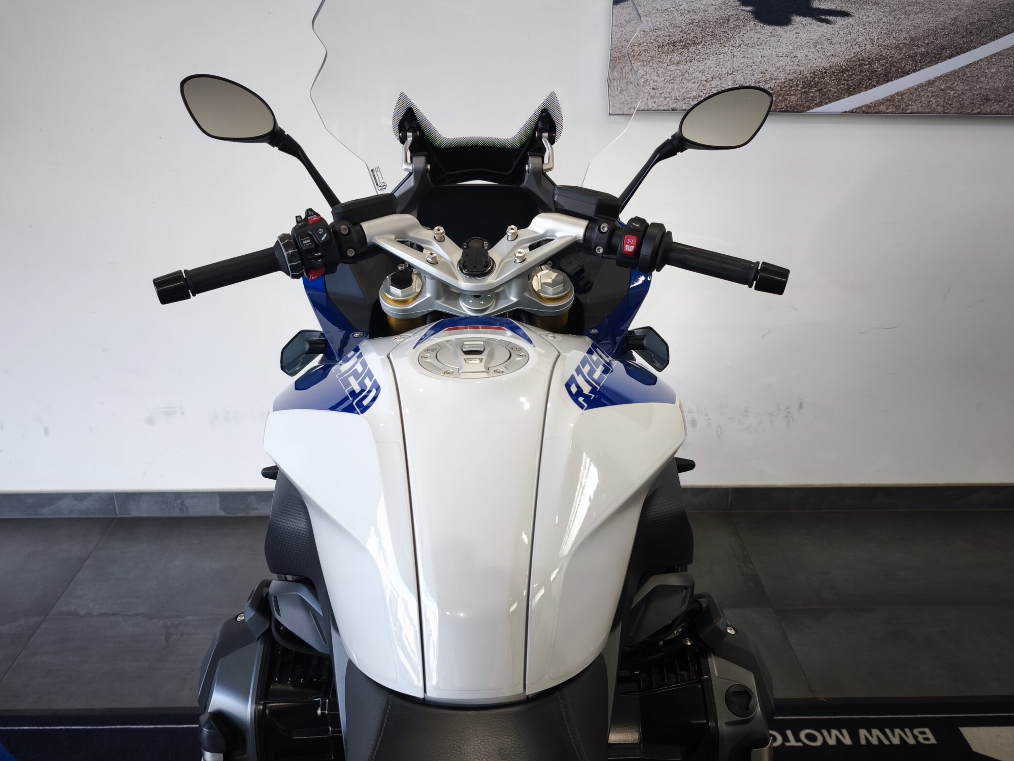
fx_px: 820
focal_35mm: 28
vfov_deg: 49.7
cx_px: 518
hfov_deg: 63.4
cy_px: 369
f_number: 1.6
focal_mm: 6.57
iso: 80
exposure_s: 1/100
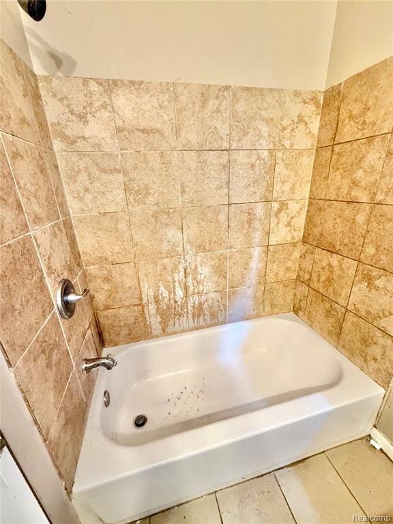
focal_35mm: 14
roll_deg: +3.7
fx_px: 212
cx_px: 196
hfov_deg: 85.7
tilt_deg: -21.0
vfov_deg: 102.1
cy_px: 262
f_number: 2.2
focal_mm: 2.22
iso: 400
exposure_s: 1/60
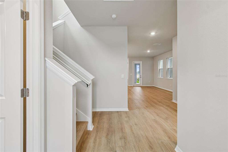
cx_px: 114
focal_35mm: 15
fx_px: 95
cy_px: 76
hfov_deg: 100.4
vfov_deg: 77.3
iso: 100
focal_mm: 10
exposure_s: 1/8
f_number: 7.1
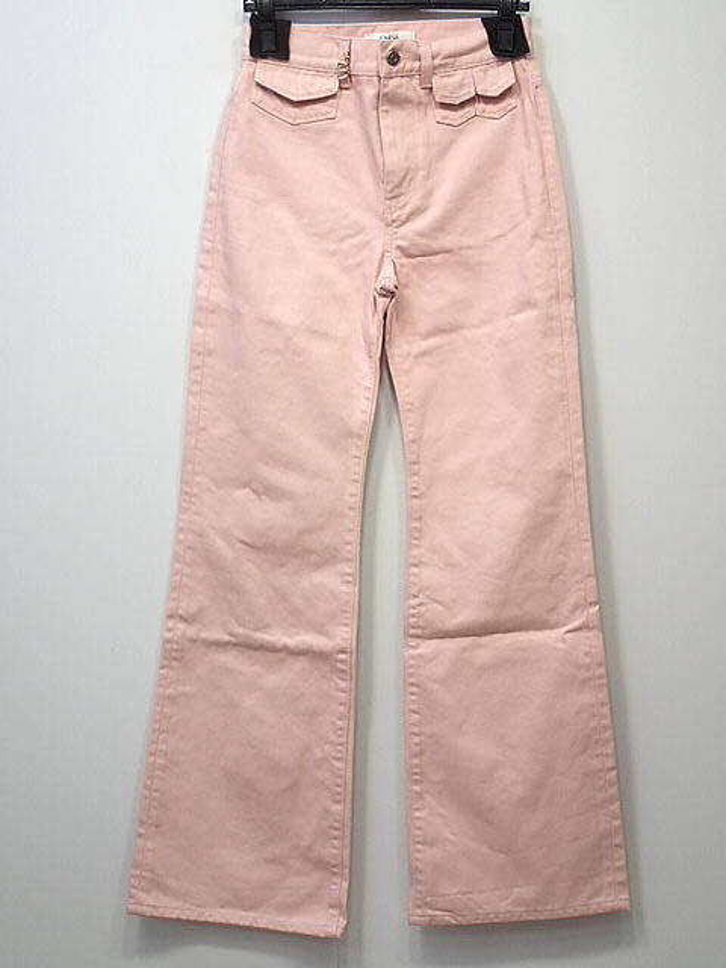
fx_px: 1706
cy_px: 484
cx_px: 363
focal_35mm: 61
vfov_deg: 31.7
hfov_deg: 24.0
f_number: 3.6
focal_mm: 11.01
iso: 200
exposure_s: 1/60
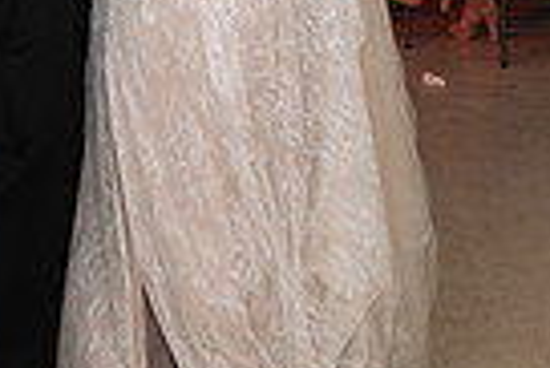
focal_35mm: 136
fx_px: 2080
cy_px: -216
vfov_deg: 9.8
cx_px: 138
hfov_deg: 15.0
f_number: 3.5
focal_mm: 32
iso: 800
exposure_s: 1/125
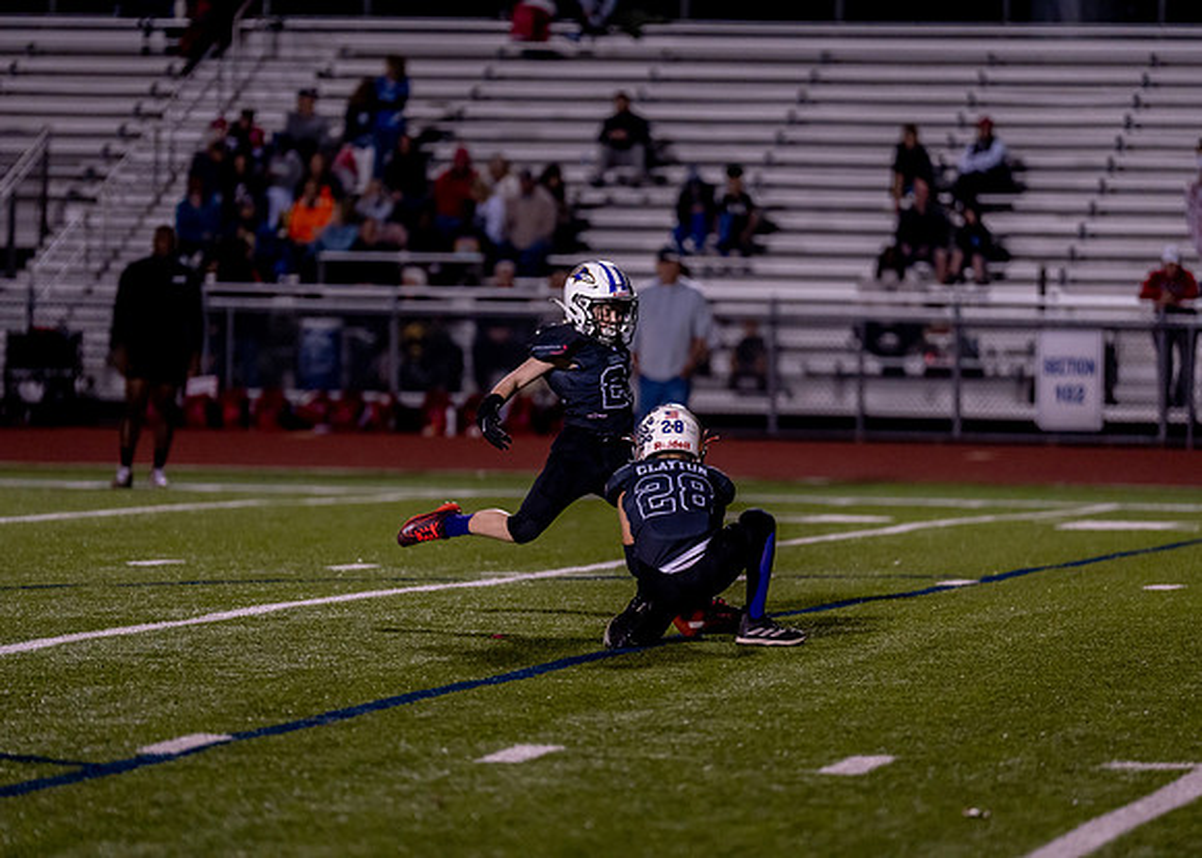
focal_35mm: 210
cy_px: 429
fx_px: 7153
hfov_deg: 9.6
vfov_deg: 6.9
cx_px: 601
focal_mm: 200
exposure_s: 1/1000
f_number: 2.8
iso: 2000
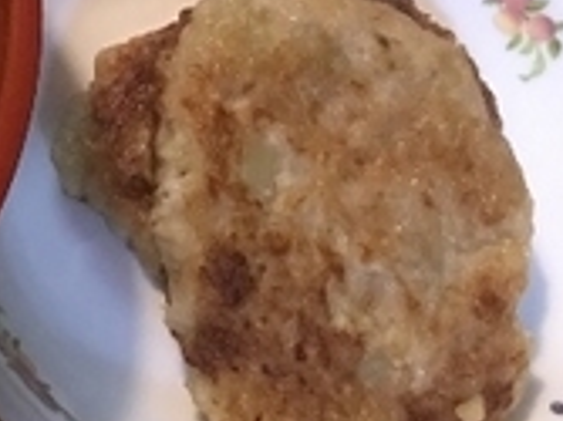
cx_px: -711
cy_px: -116
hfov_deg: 11.9
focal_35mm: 139
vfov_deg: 10.4
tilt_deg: -65.8
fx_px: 2259
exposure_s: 1/10
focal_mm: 4.15
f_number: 2.2
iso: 80
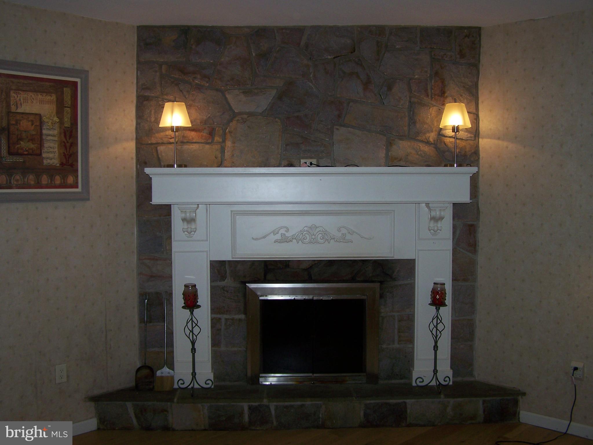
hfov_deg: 49.0
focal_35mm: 38
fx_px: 651
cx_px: 296
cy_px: 222
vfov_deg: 37.7
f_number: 2.8
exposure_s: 1/60
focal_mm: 6.3
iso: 80
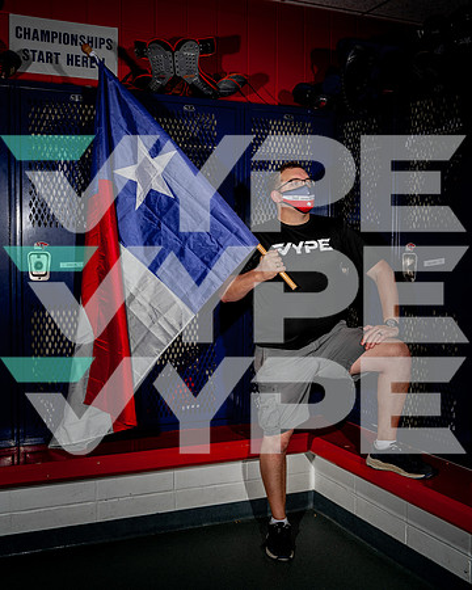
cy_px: 298
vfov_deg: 45.5
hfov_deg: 37.1
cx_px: 226
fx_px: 704
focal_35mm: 40
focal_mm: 28
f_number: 6.3
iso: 100
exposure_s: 1/125
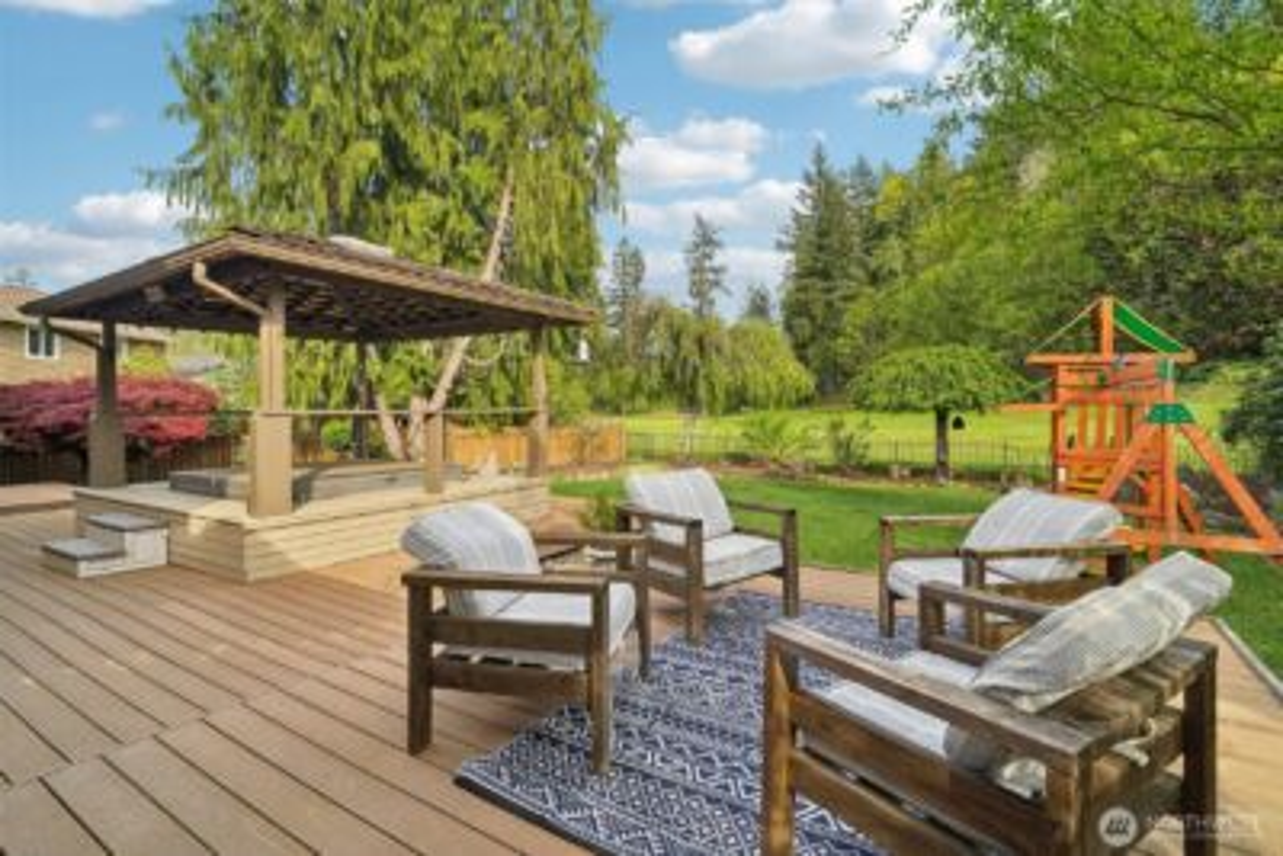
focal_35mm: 16
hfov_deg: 96.7
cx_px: 642
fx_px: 570
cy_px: 428
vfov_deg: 73.8
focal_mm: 16
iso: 1600
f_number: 8
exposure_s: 1/640
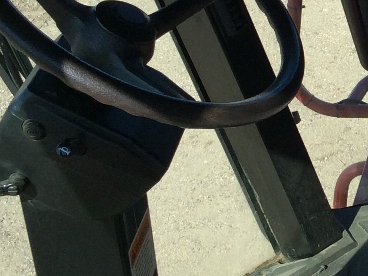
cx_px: 496
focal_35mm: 106
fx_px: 1127
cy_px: 74
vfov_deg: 13.9
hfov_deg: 17.3
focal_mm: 3.3
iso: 32
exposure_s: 1/724
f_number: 2.4
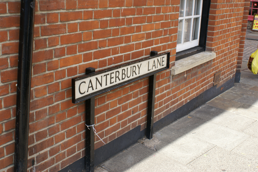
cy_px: 75
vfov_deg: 29.8
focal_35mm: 45
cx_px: 111
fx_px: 322
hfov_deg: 43.5
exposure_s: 1/80
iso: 100
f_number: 8
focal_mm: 26
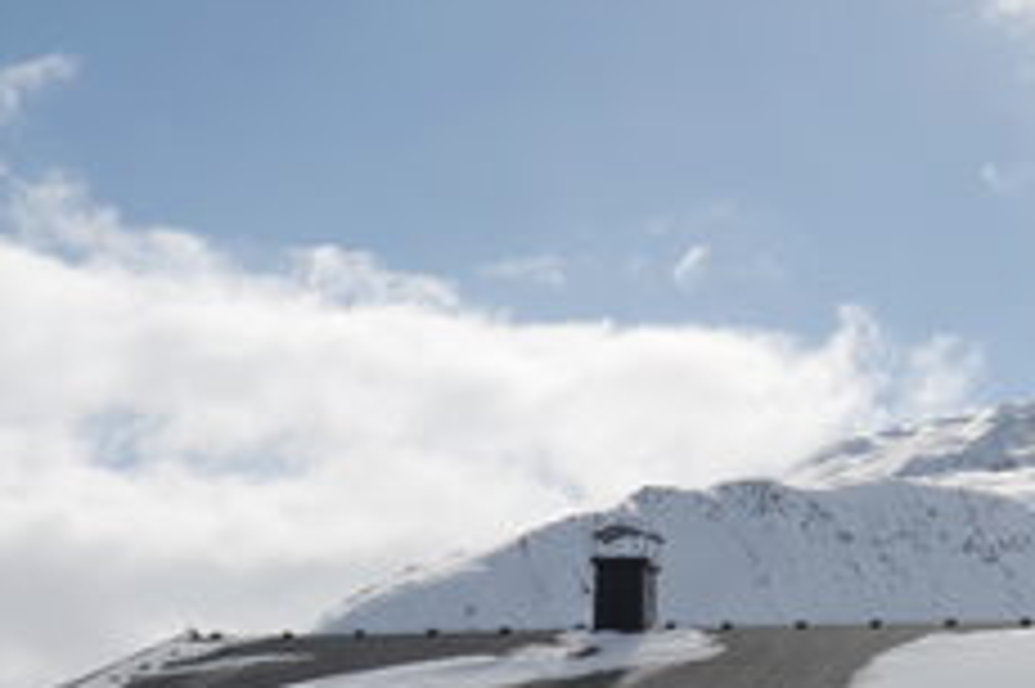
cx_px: 1143
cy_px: 648
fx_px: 2873
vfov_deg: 13.5
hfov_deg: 19.5
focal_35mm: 100
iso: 100
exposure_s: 1/640
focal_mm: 24
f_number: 13
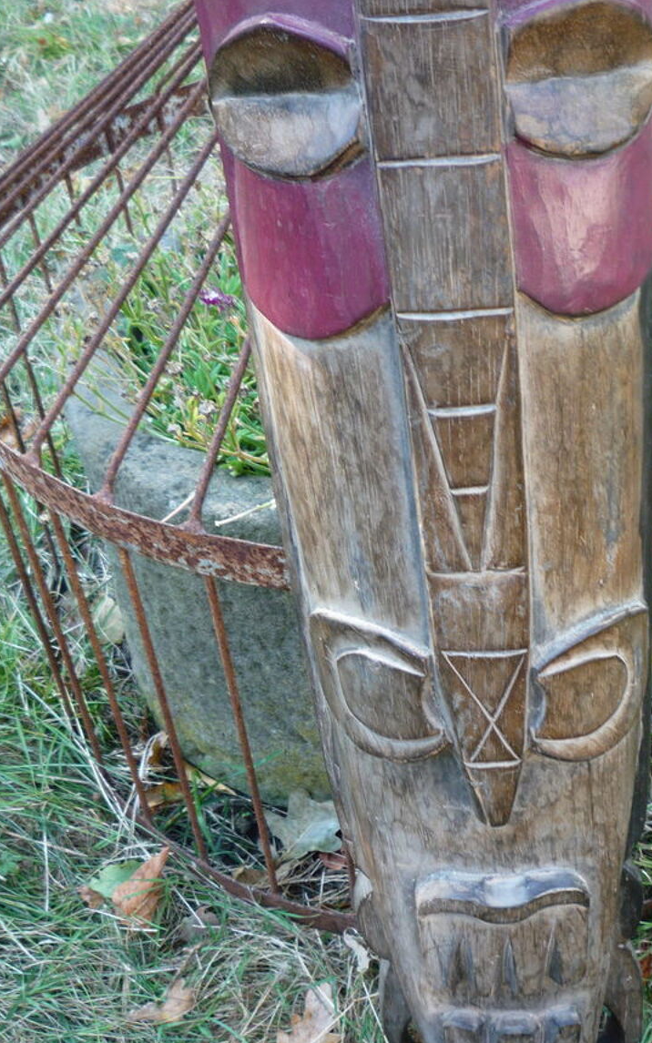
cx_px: 446
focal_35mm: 37
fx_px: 1052
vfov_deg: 52.6
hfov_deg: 34.0
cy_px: 583
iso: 100
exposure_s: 1/30
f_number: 3.3
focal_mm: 5.2
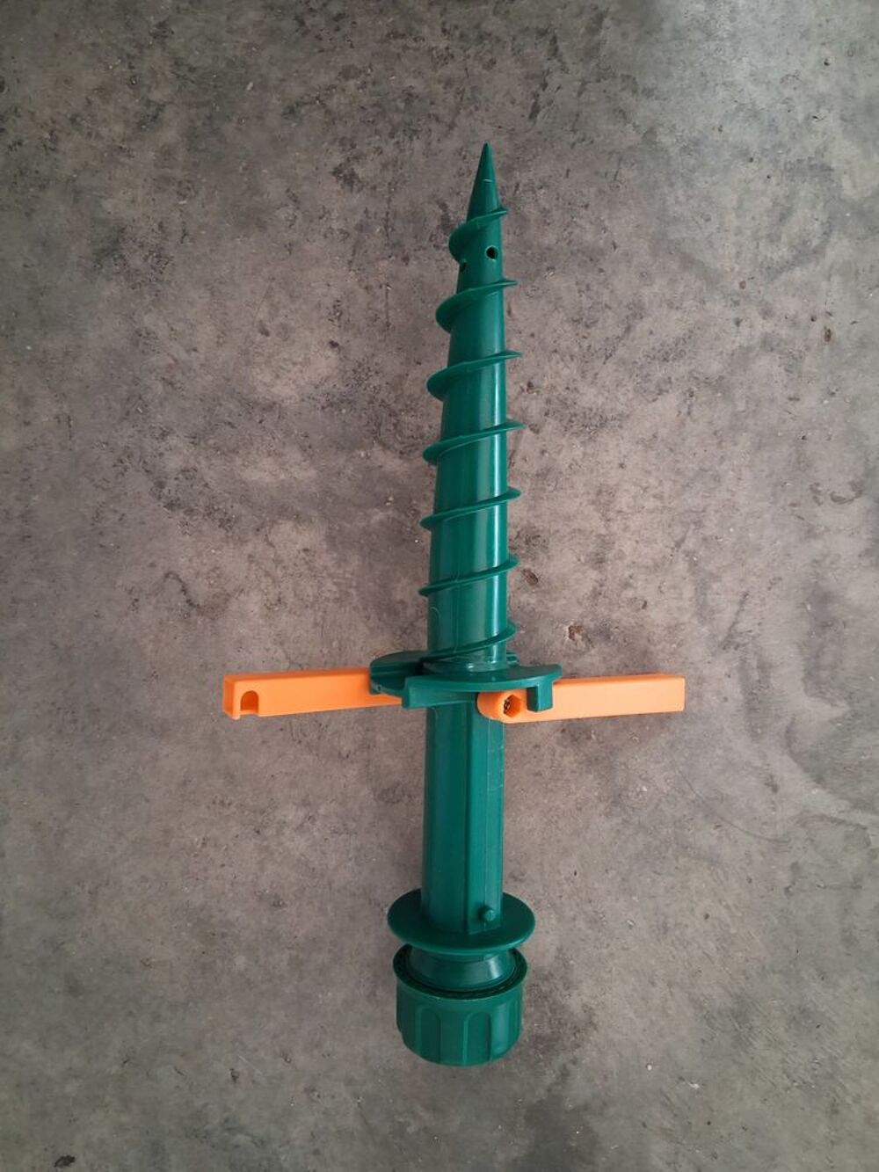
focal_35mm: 26
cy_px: 586
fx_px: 880
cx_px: 440
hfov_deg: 53.1
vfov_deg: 67.3
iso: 400
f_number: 1.8
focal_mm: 3.98
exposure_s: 1/50
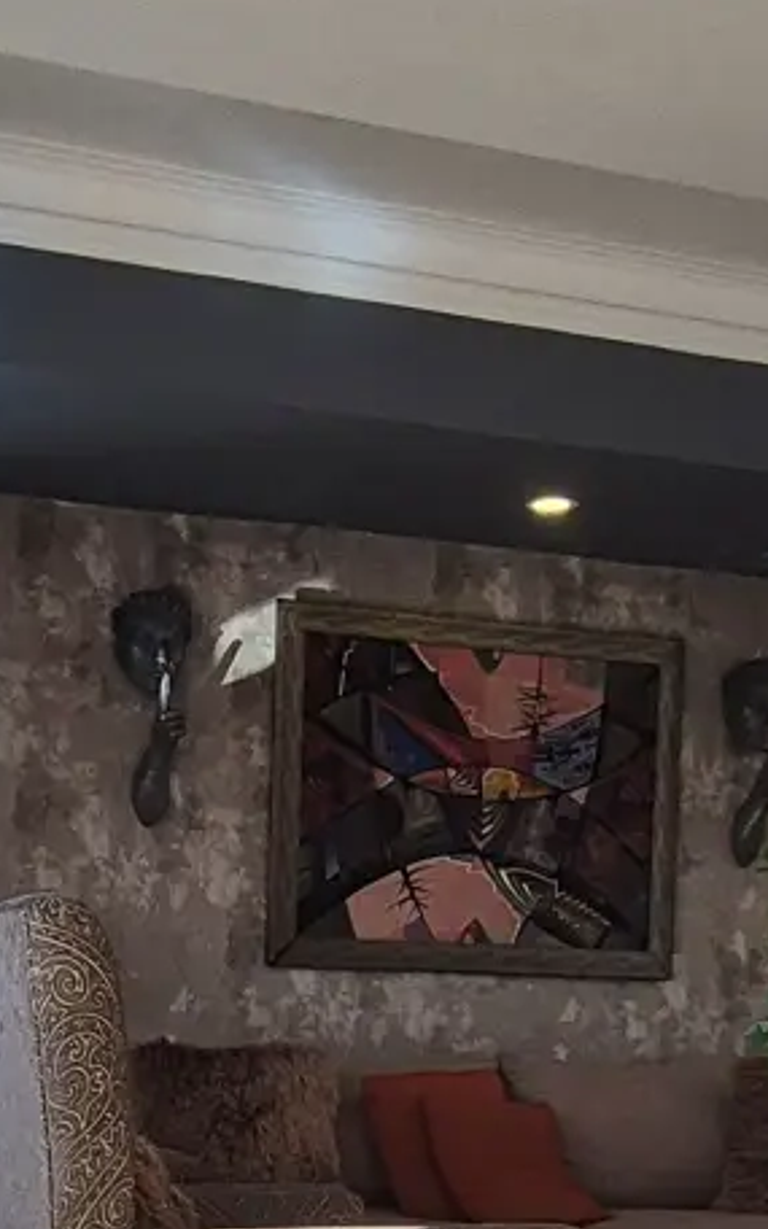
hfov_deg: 22.3
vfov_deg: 32.4
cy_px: 1218
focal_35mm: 58
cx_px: 267
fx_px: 1942
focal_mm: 2.2
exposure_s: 1/684
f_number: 2.2
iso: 50
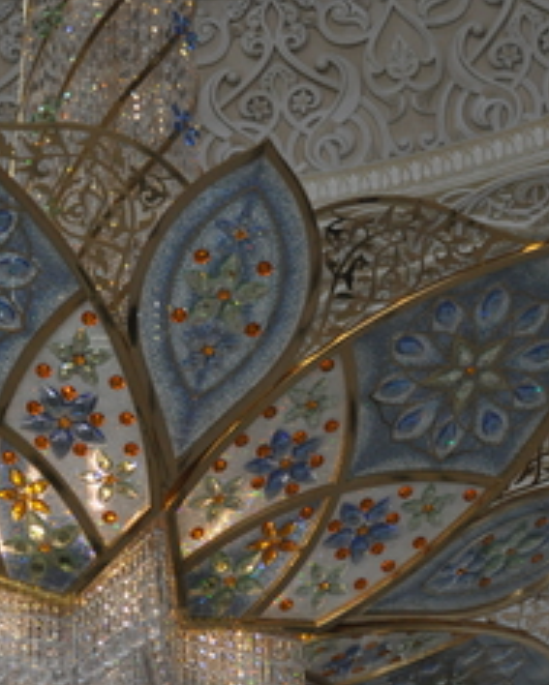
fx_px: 2760
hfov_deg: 11.3
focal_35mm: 136
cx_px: 83
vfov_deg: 14.1
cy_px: 444
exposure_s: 1/500
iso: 1000
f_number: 5
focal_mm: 38
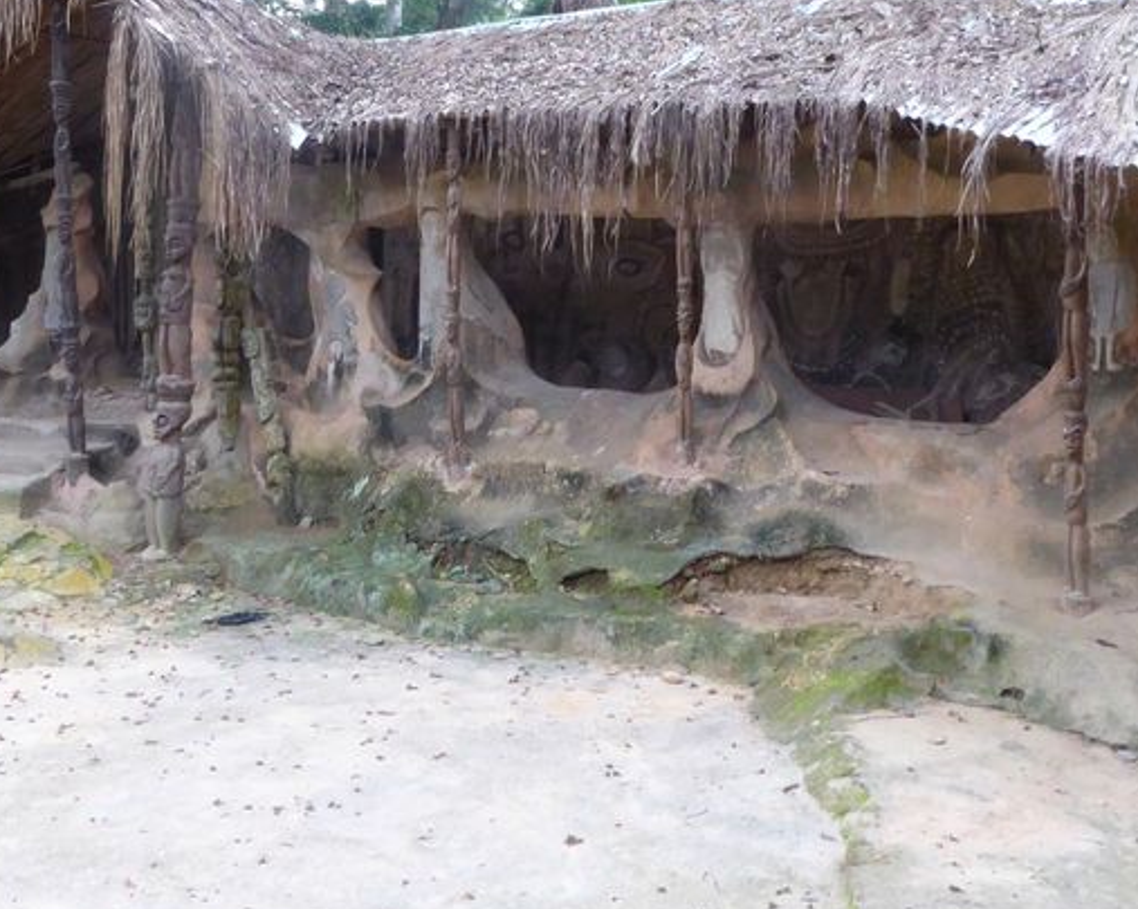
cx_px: 507
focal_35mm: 37
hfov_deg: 49.0
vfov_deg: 39.5
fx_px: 1245
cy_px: 283
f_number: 6.3
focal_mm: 4.3
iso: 400
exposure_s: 1/8
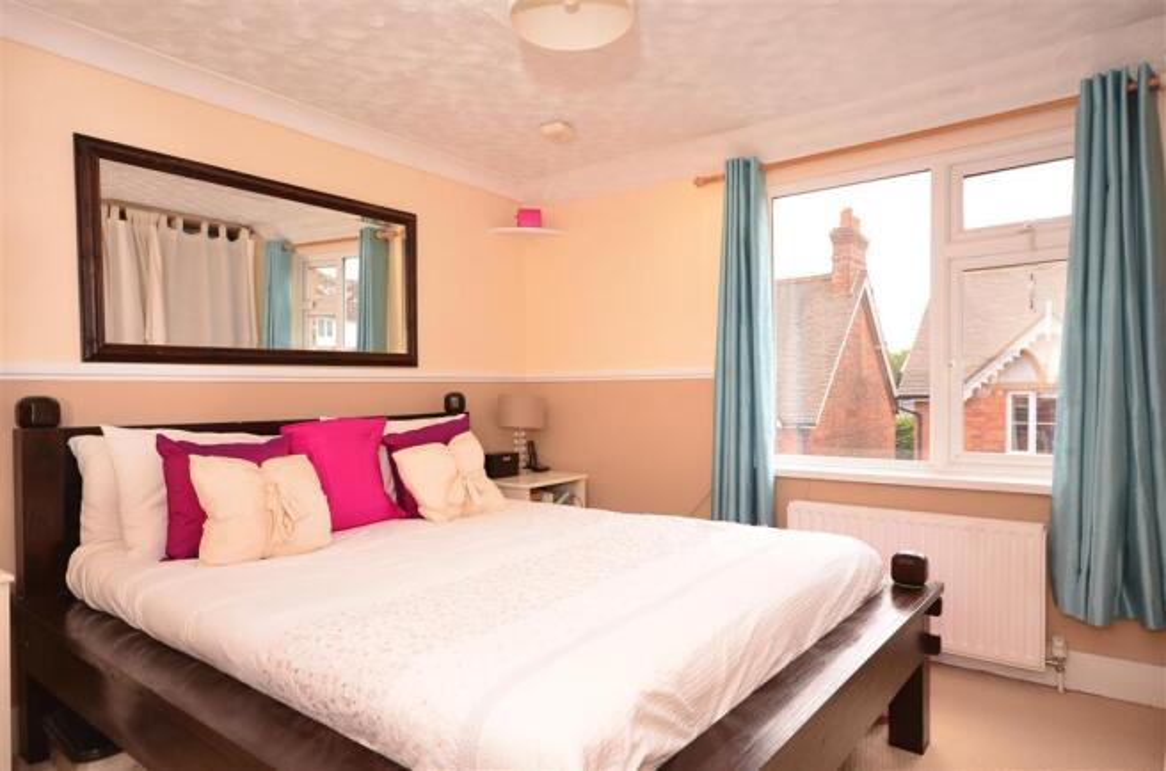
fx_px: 679
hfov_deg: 81.3
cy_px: 386
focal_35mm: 21
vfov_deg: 59.2
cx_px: 583
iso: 200
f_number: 5.6
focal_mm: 14
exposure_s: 1/125
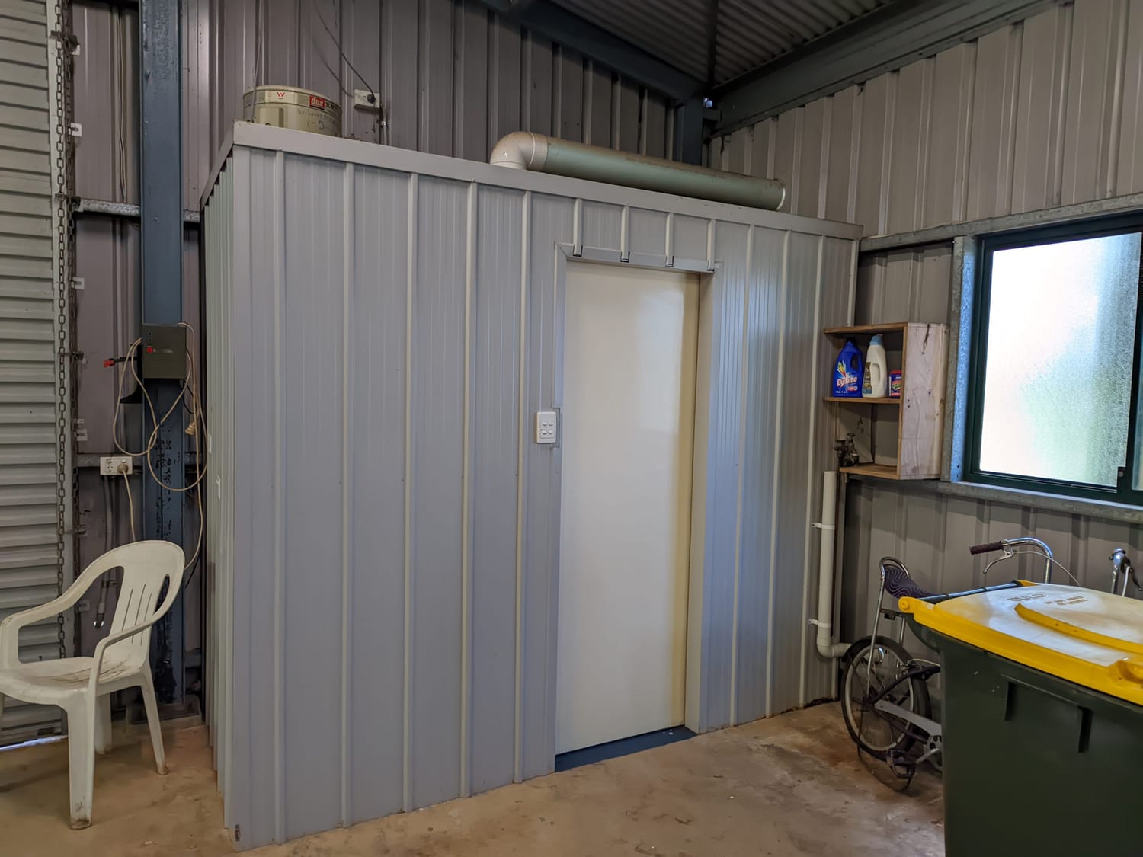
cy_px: 428
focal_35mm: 24
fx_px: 792
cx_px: 572
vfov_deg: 56.8
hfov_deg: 71.6
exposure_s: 1/100
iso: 752
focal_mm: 5.56
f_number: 1.8
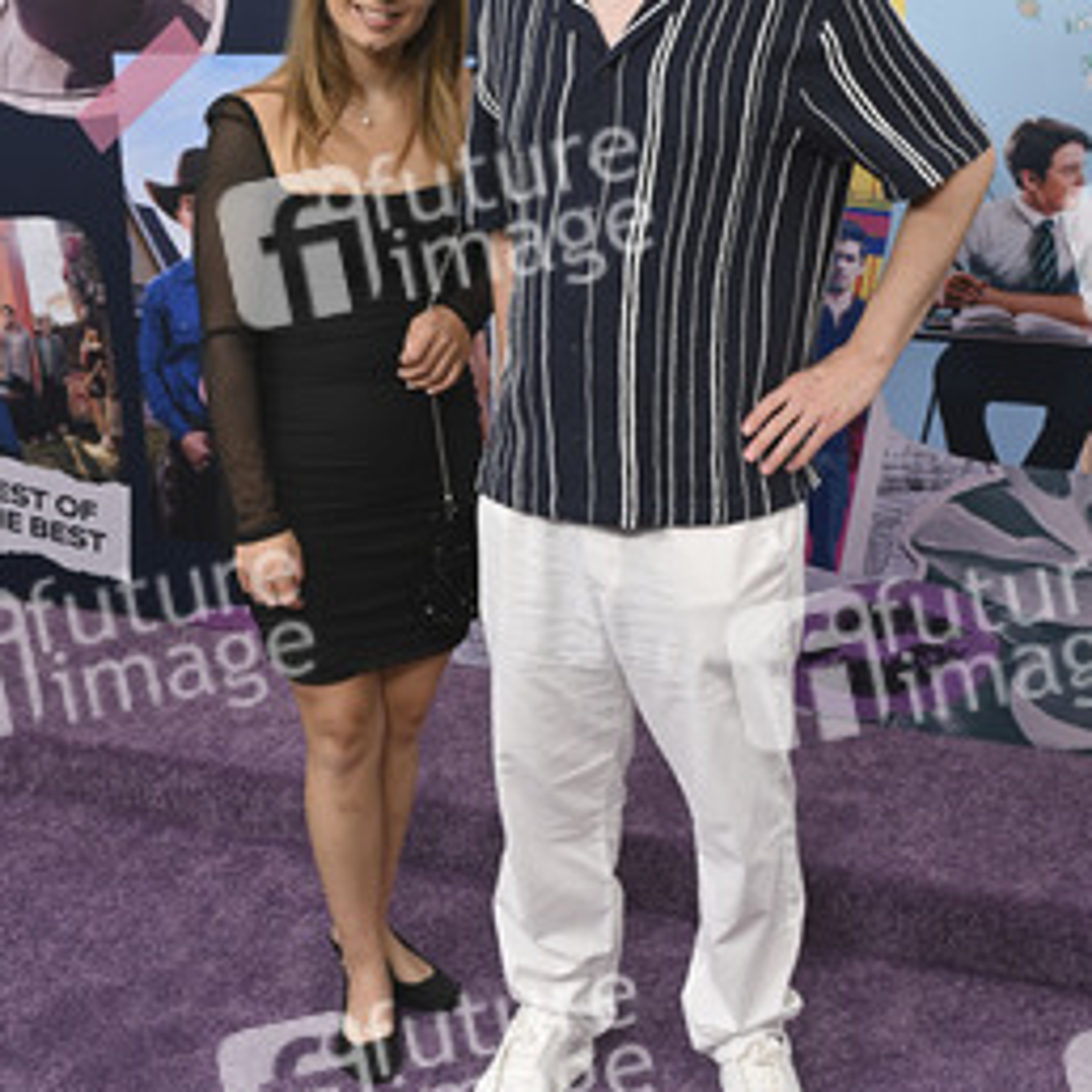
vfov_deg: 33.9
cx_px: 559
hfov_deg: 34.0
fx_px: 1785
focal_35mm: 50
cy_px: 440
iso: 800
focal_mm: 38
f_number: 6.3
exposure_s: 1/250
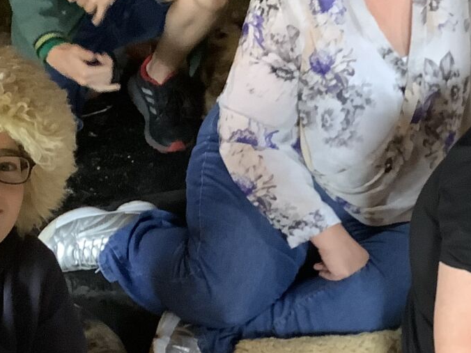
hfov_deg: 21.6
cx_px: 450
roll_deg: -0.8
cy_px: 205
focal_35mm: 88
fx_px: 1197
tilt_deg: -28.2
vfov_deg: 16.8
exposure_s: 1/50
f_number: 2.4
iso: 320
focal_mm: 3.3
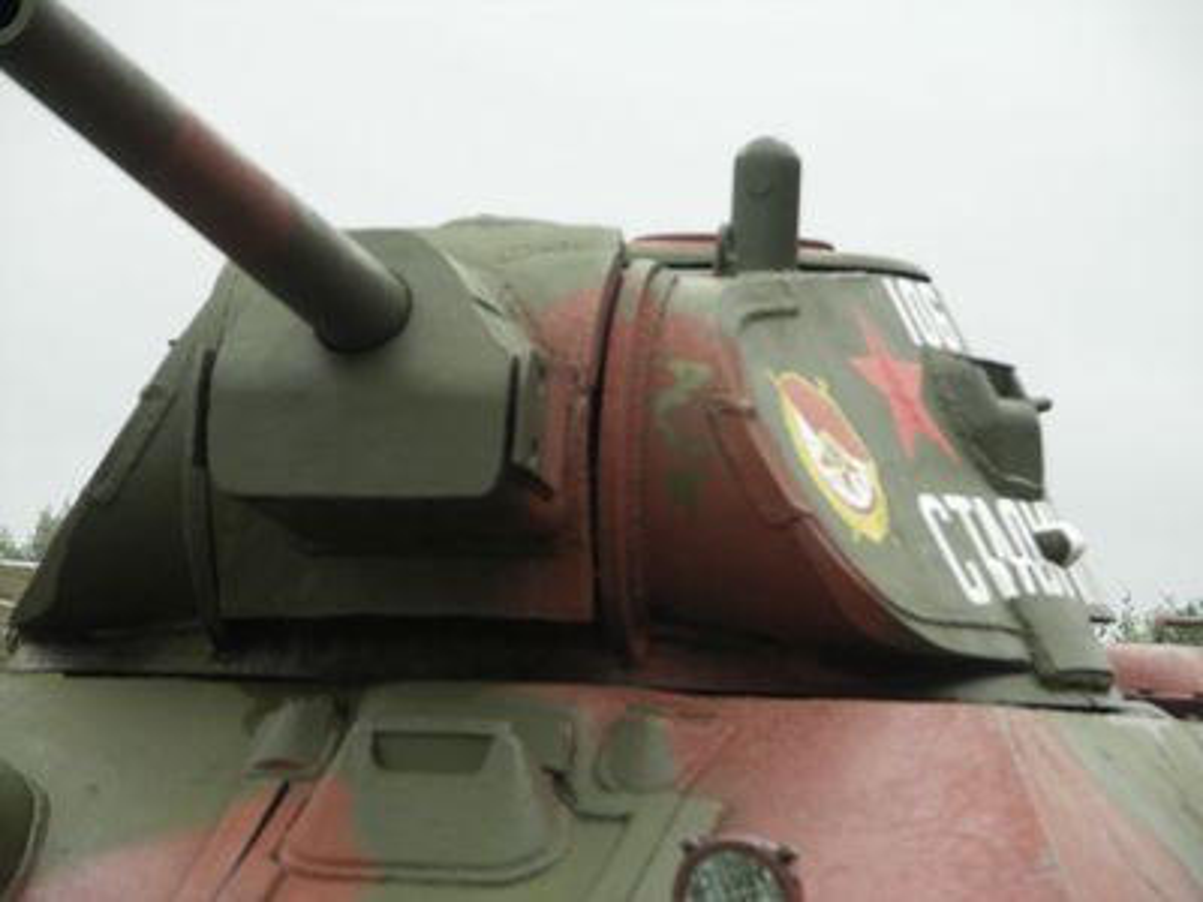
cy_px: 451
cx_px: 602
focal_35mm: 179
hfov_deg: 11.0
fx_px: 6221
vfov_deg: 8.3
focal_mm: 46.1
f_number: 3.5
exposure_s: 1/160
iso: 100
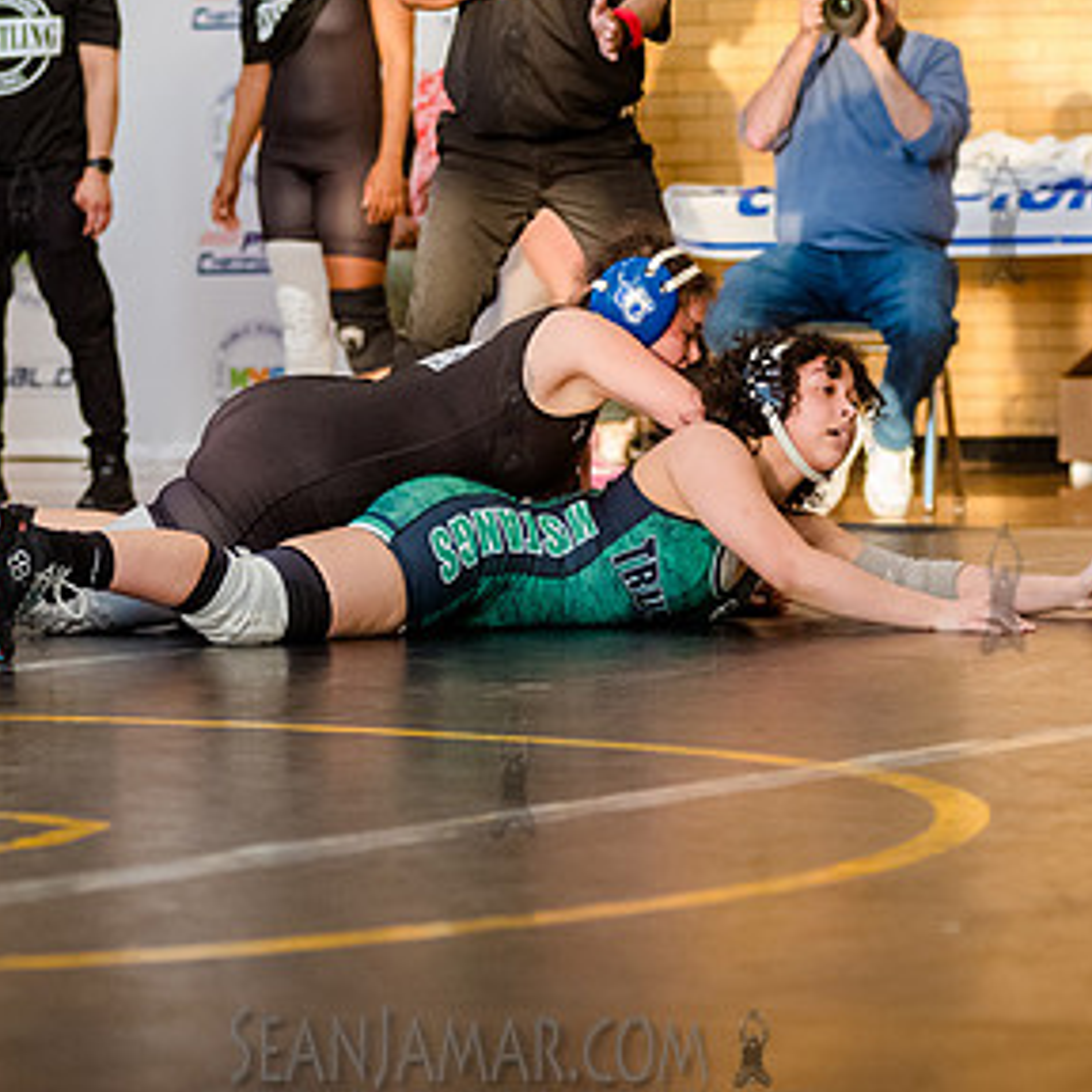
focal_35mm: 180
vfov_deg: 9.7
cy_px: 404
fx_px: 6424
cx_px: 512
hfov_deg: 9.7
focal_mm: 105
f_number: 3.5
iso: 5000
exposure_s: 1/400
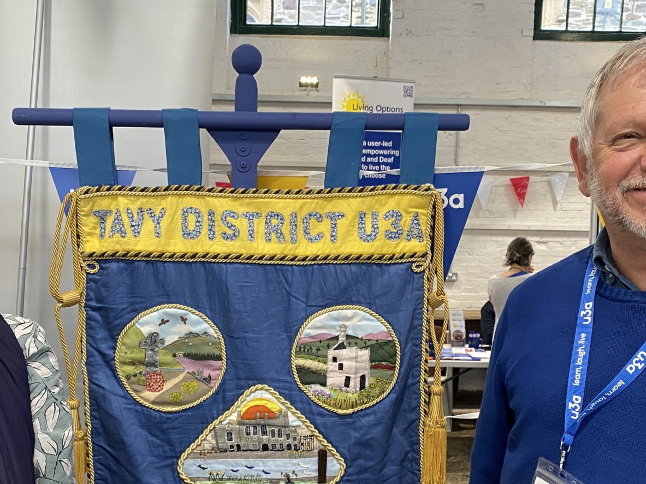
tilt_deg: -8.1
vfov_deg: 31.7
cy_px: 352
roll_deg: -2.1
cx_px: 309
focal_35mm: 45
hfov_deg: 42.1
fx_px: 840
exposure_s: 1/50
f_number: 1.8
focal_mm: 4.25
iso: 80
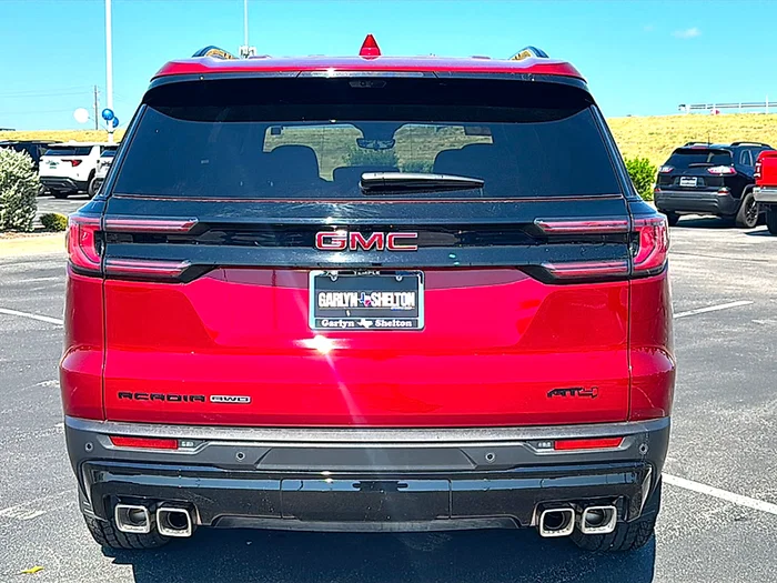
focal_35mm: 38
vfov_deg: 37.7
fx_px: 853
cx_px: 388
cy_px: 292
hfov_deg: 49.0
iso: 80
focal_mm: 6.86
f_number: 1.78
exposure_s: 1/2364
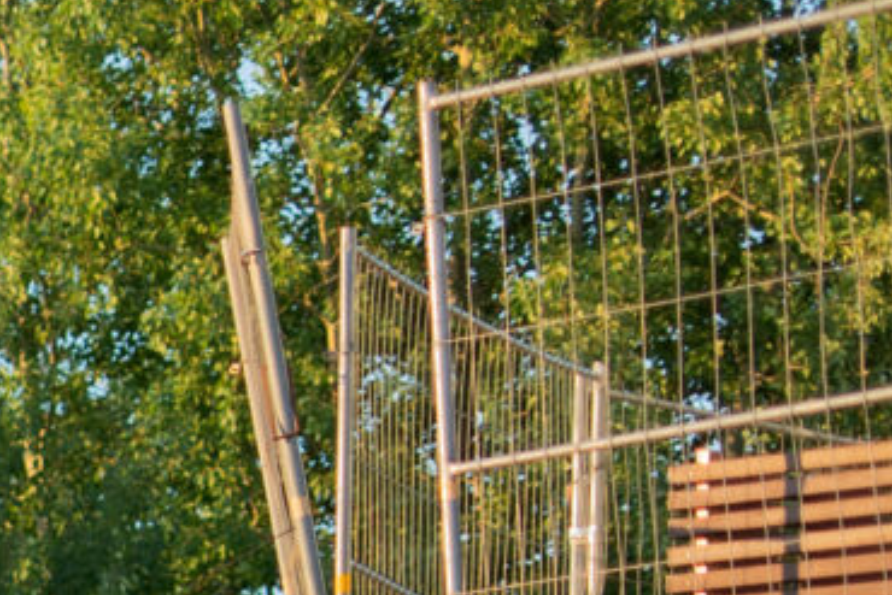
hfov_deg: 5.5
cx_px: -2073
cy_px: 1637
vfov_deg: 3.9
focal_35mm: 346
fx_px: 8576
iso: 200
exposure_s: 1/200
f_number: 2.8
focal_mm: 50
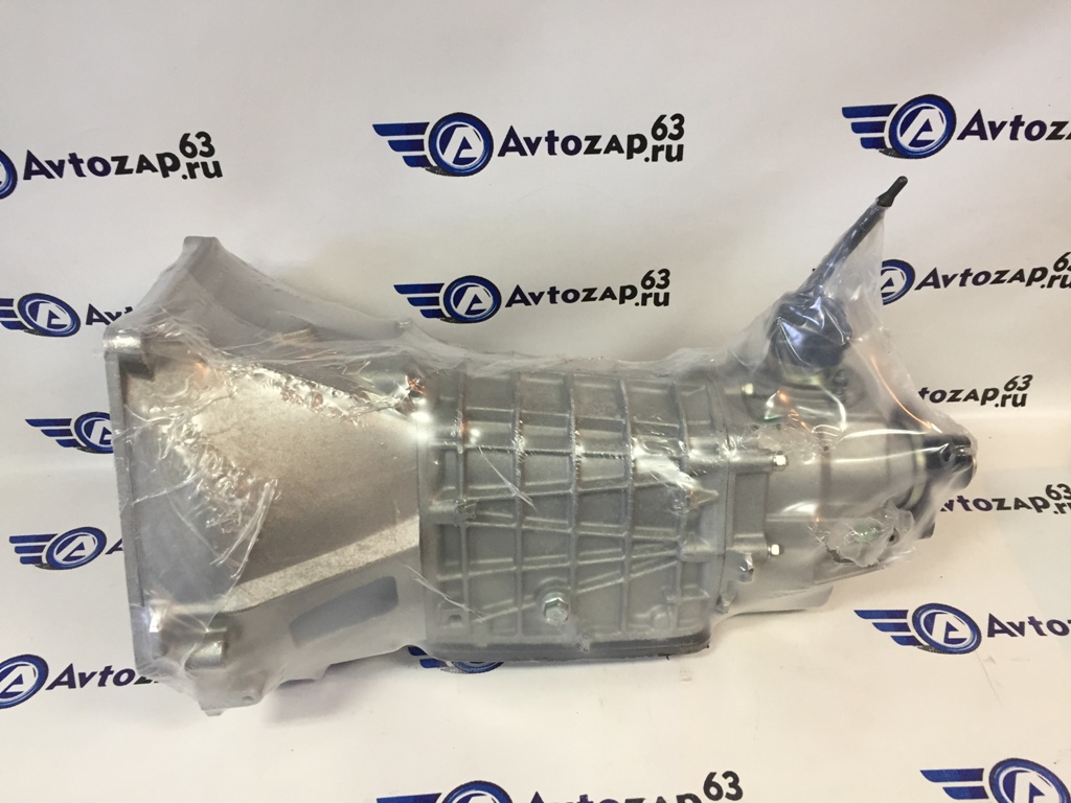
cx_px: 536
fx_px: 897
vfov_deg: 48.2
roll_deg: +2.4
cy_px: 402
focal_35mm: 29
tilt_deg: -37.0
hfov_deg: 61.7
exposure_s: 1/33
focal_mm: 4.15
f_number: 2.2
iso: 125
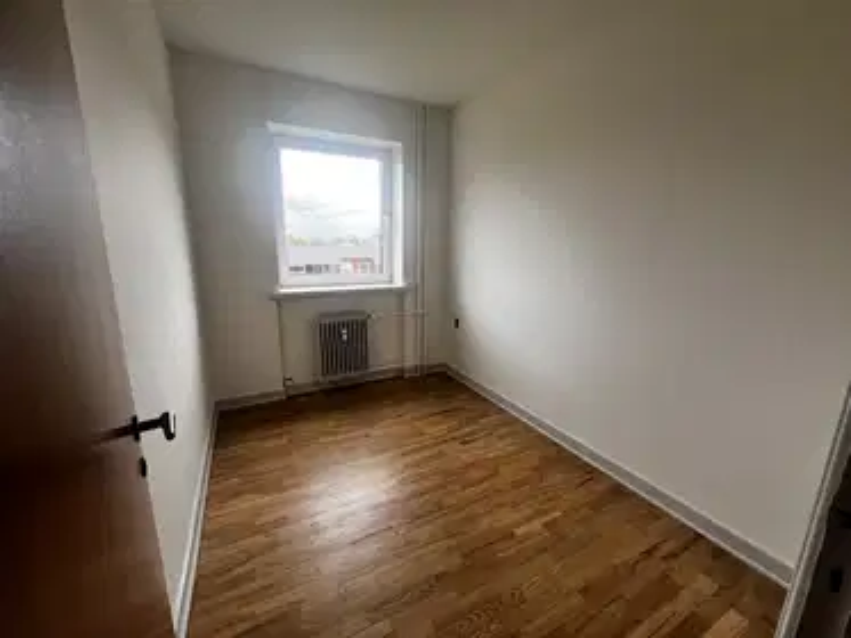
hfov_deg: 106.2
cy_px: 319
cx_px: 426
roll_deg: -0.6
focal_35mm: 13
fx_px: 320
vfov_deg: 89.9
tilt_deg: -11.9
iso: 32
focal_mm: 1.57
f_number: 1.8
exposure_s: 1/163
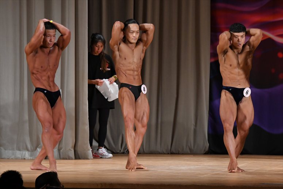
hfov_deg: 8.6
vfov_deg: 5.7
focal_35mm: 240
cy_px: 94
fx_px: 1886
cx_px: 142
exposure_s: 1/400
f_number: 5.6
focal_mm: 160
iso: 3200
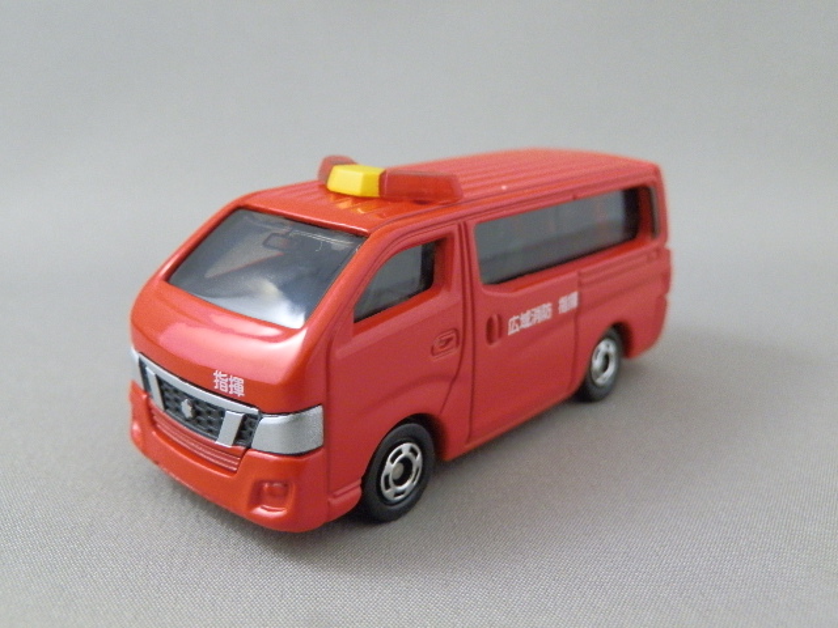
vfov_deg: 41.8
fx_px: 823
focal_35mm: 34
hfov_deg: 54.0
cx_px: 419
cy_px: 314
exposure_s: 1/8
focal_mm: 6.17
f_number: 3.5
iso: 320
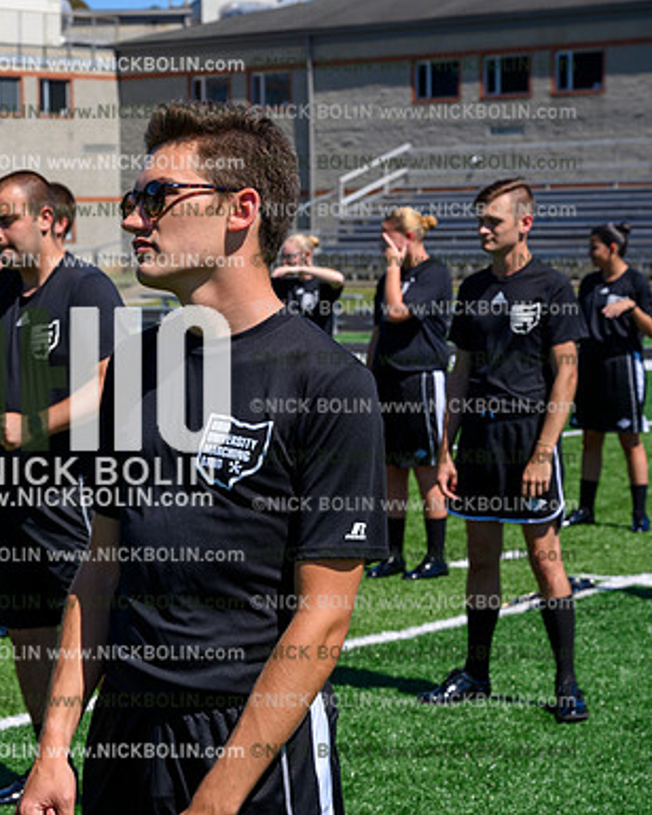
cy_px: 408
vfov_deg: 19.4
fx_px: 2388
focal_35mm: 99
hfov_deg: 15.4
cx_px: 80
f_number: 8
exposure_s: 1/500
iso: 160
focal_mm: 70
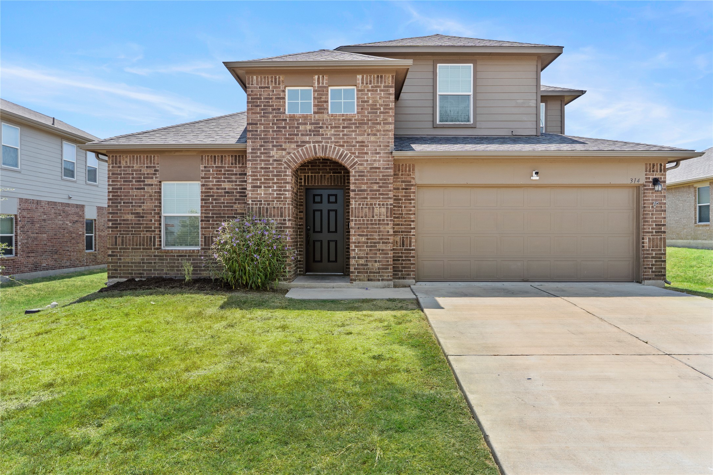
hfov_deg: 71.5
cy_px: 238
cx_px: 356
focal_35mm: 25
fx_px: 495
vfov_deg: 51.3
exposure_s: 1/250
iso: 320
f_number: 8
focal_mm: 25
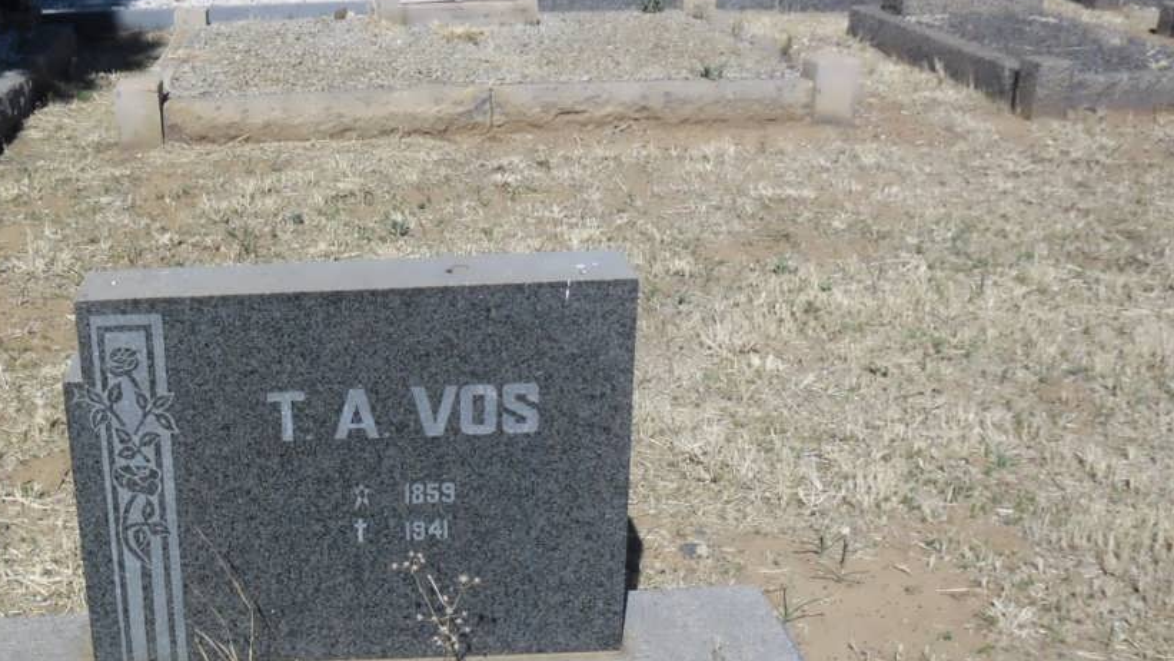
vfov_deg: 27.7
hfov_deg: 46.2
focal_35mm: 43
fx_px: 1339
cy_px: 369
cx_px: 340
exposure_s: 1/279
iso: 80
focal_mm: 4.9
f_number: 9
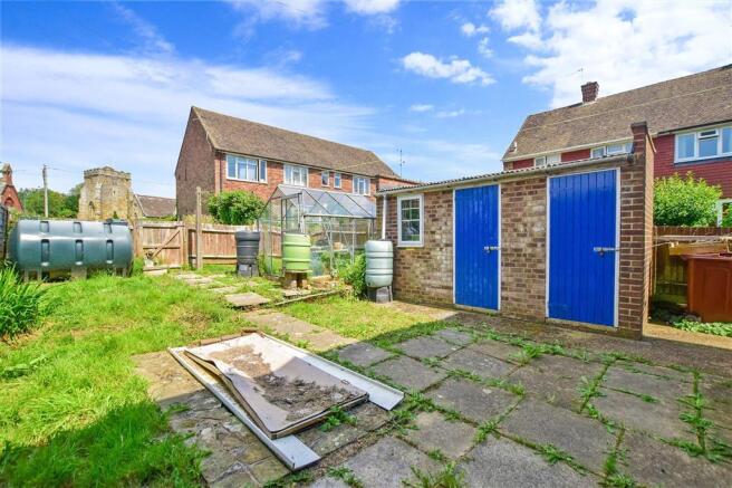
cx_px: 366
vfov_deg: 77.3
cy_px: 244
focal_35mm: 15
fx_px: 305
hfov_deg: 100.4
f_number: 8
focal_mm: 10
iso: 500
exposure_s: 1/2000
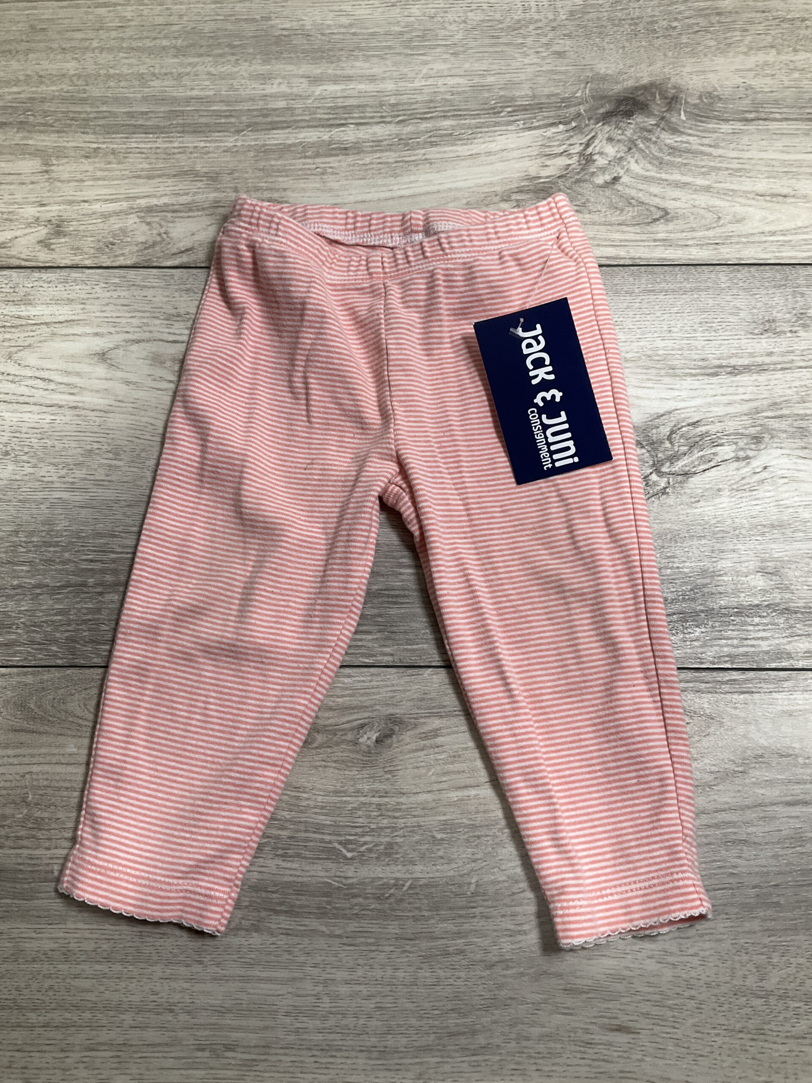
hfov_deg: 48.2
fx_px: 907
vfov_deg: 61.7
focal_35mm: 29
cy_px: 542
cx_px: 406
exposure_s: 1/103
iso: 64
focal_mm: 3
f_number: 1.8
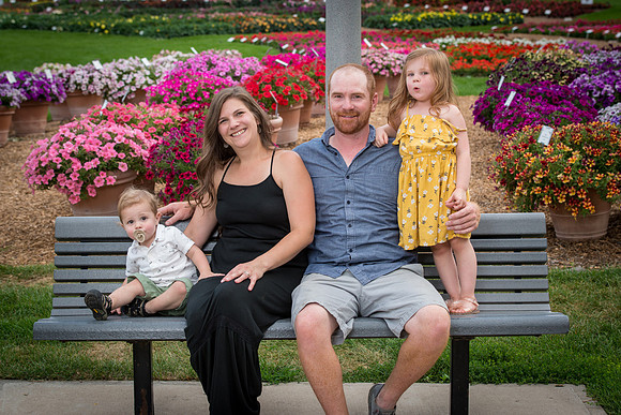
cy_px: 180
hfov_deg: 25.2
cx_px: 299
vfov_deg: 17.0
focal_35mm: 81
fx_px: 1390
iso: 400
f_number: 6.3
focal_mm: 70
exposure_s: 1/250
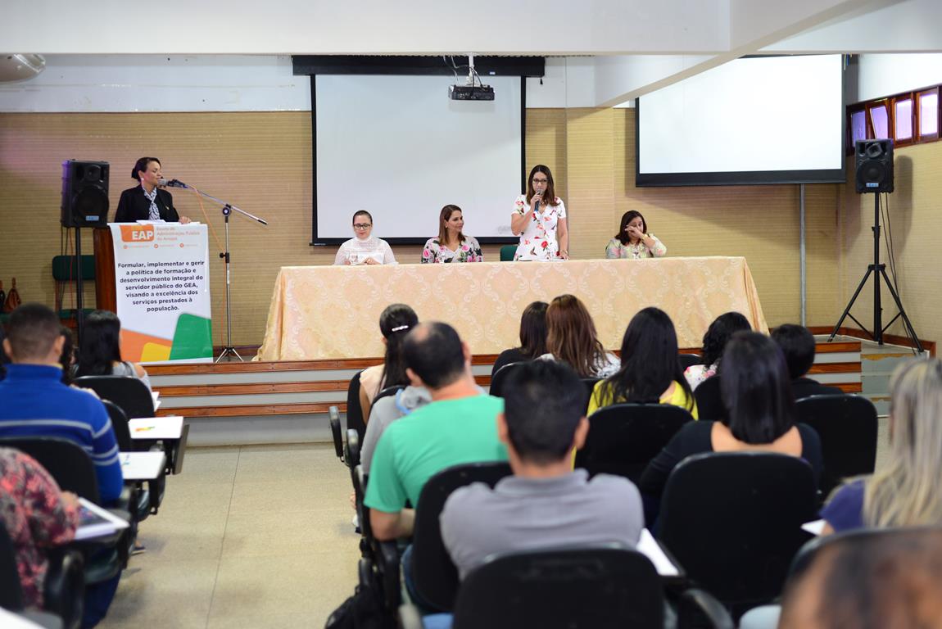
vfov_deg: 27.0
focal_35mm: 50
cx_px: 471
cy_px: 314
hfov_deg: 39.6
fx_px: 1309
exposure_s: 1/60
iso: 800
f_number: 2.2
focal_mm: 50
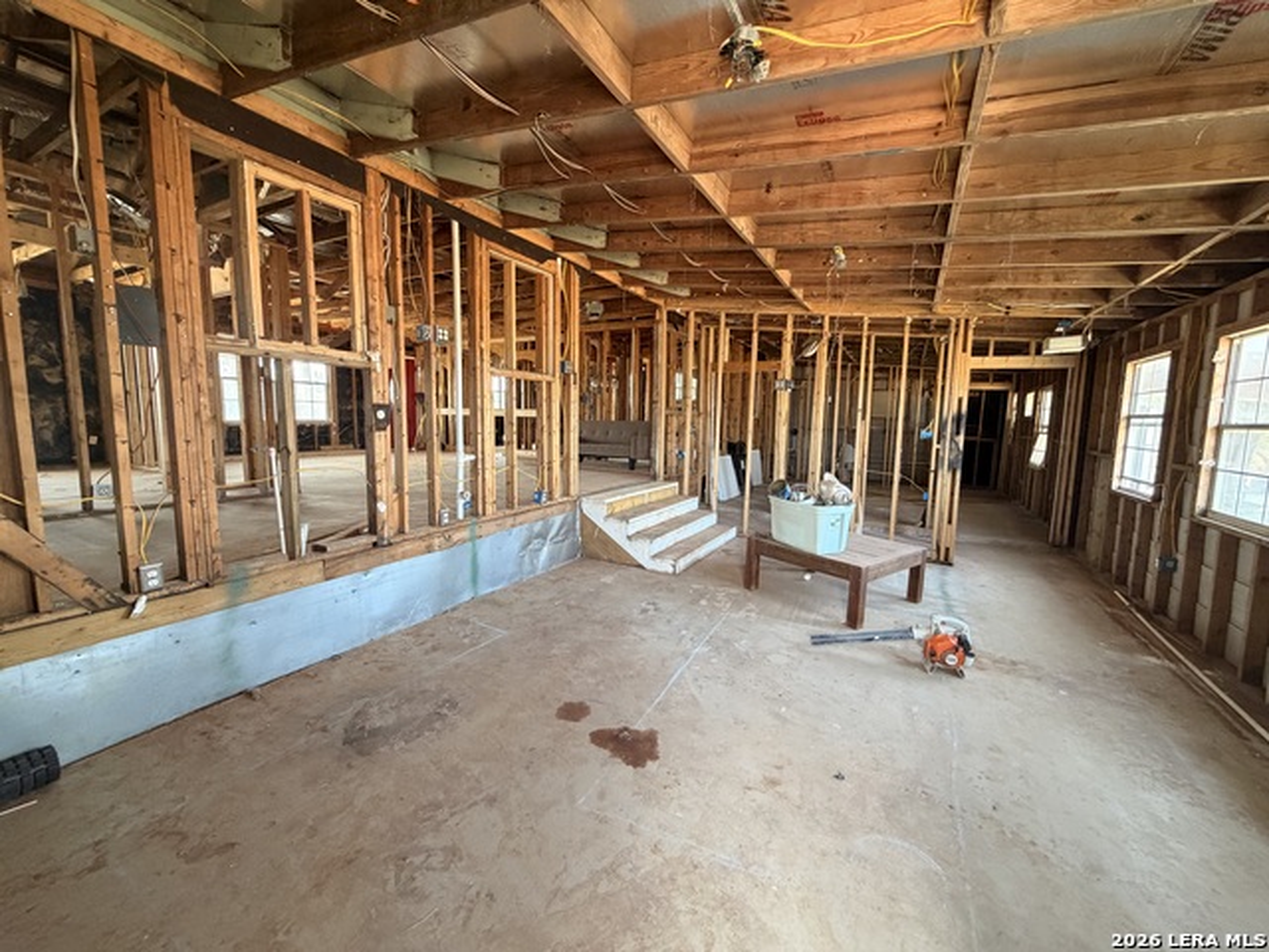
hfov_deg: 102.1
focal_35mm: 14
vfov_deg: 85.7
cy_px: 476
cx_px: 634
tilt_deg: -6.2
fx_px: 513
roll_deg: -0.9
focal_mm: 2.22
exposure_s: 1/75
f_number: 2.2
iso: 320
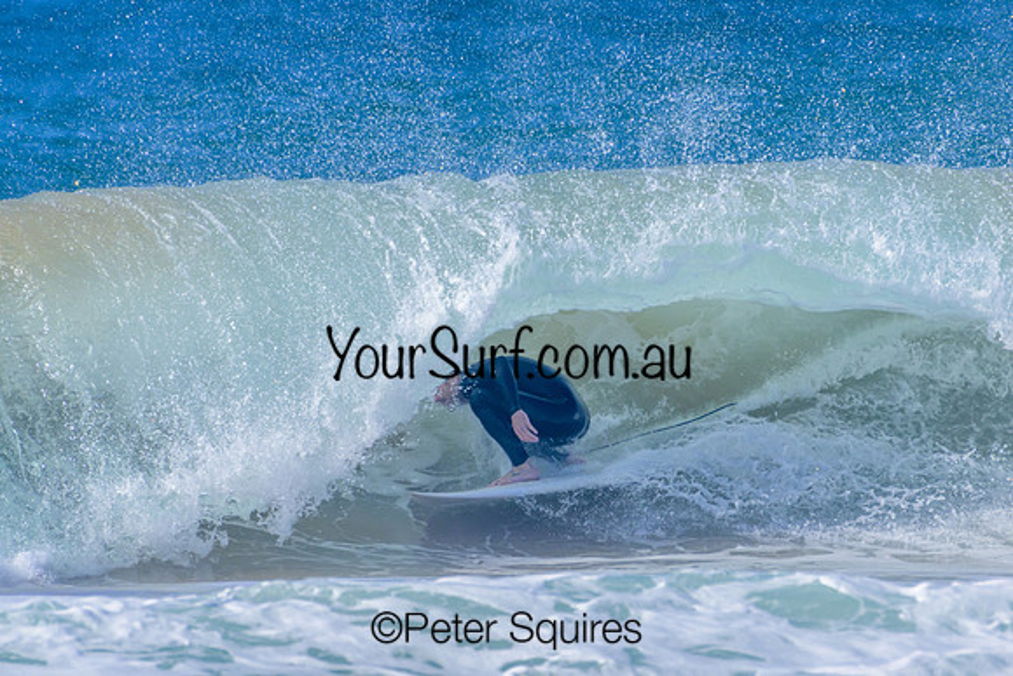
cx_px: 506
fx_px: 28144
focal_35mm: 1000
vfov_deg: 1.4
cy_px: 338
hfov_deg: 2.1
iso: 1000
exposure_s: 1/2000
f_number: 11
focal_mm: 1000
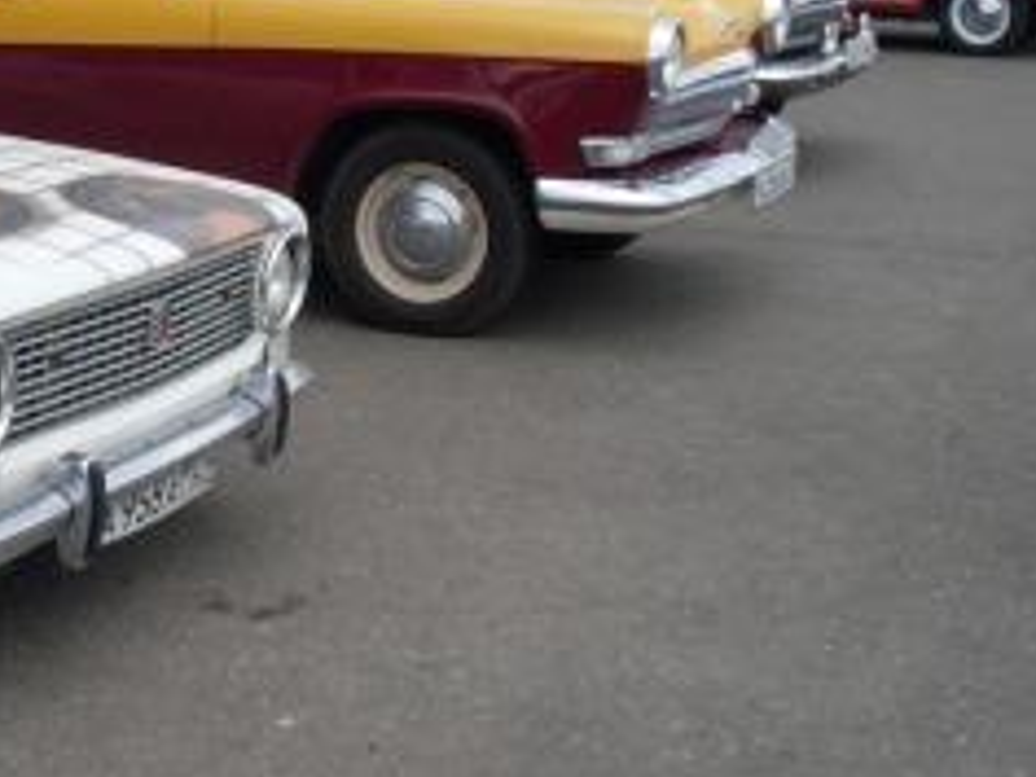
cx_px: 228
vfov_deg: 20.1
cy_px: 123
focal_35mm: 72
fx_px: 2155
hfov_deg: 26.6
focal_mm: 6.3
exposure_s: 1/90
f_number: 8.4
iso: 80
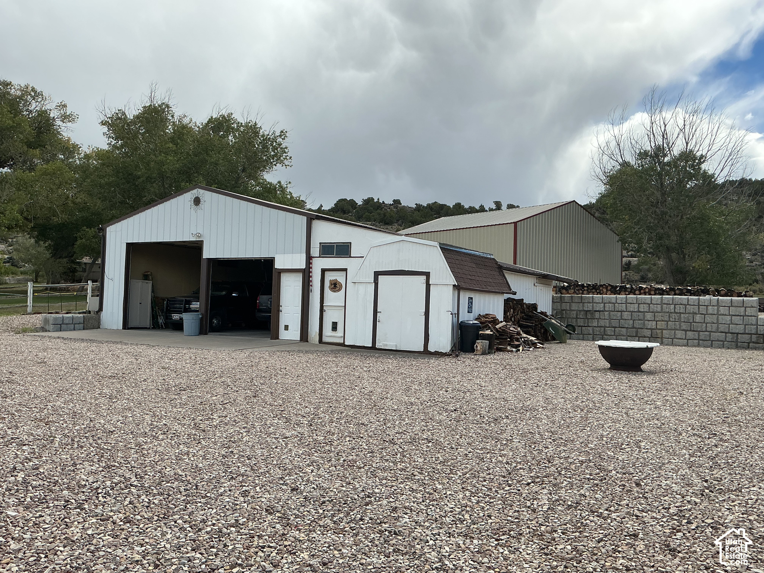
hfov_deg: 61.7
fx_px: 640
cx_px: 382
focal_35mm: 29
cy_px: 286
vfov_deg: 48.2
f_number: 1.8
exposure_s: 1/2320
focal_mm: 3
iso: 25
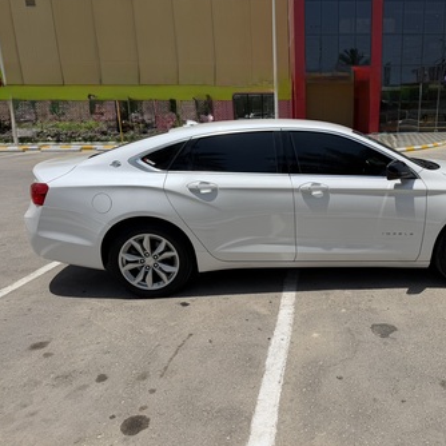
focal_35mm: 29
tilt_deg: -14.2
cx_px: 302
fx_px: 423
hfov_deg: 54.3
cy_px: 222
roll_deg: +0.4
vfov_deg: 55.6
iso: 80
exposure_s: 1/9091
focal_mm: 6.76
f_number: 1.78
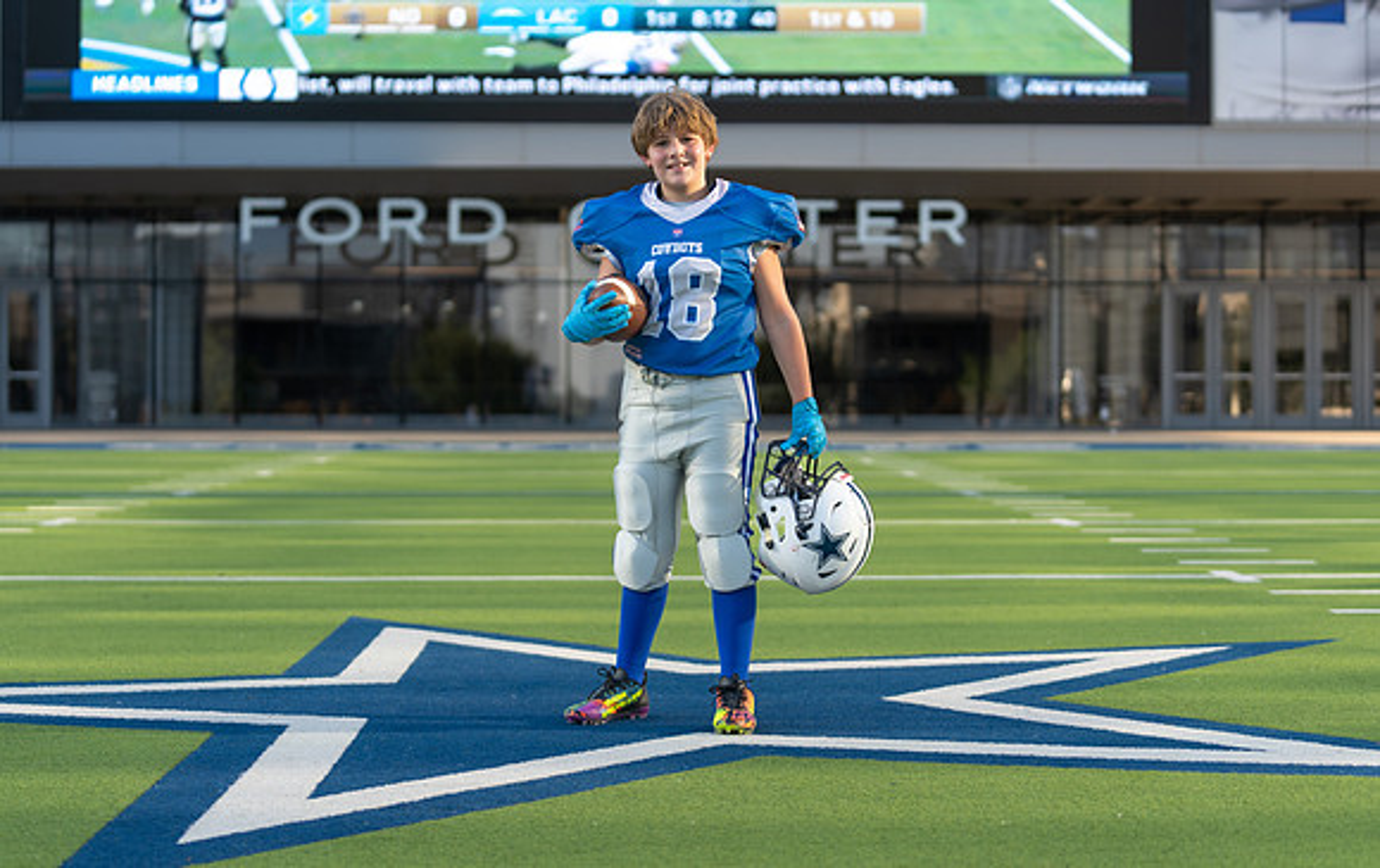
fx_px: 2725
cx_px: 690
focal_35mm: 72
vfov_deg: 18.1
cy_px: 408
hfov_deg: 28.4
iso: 100
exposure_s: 1/640
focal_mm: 70
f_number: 2.8
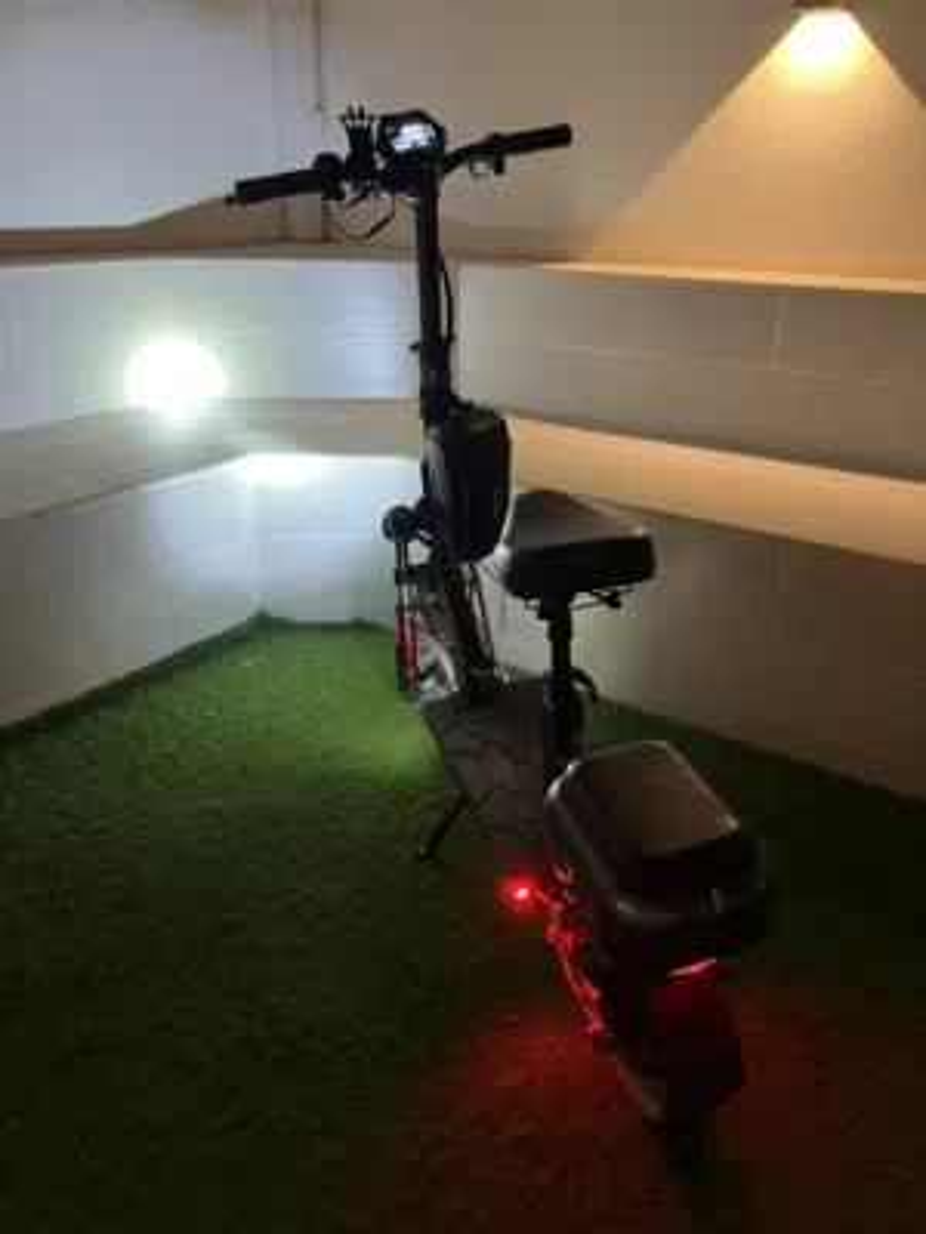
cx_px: 463
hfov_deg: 53.1
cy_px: 617
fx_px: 927
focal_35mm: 26
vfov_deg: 67.3
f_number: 1.5
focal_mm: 5.7
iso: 400
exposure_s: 1/60
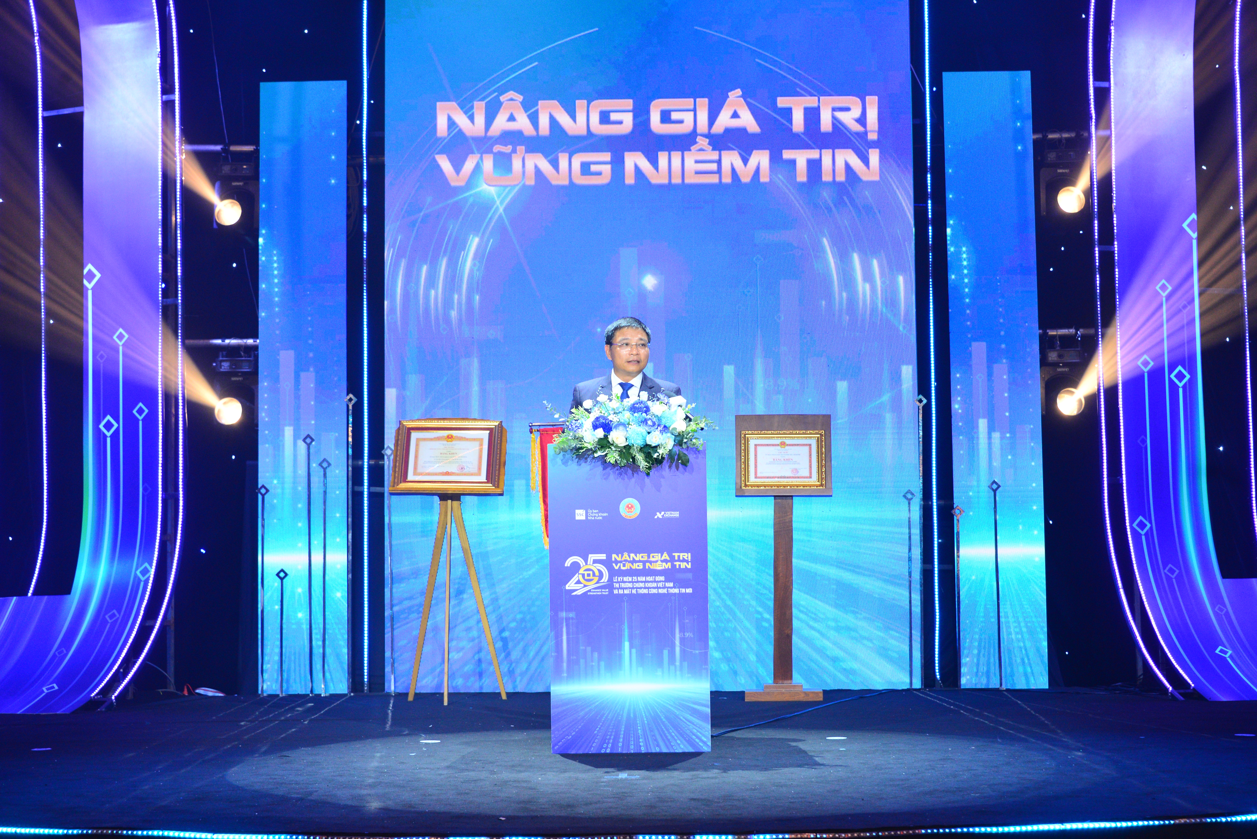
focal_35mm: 58
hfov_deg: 34.5
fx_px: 2026
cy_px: 420
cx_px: 628
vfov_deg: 23.4
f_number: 6.3
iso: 2000
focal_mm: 58
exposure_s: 1/125
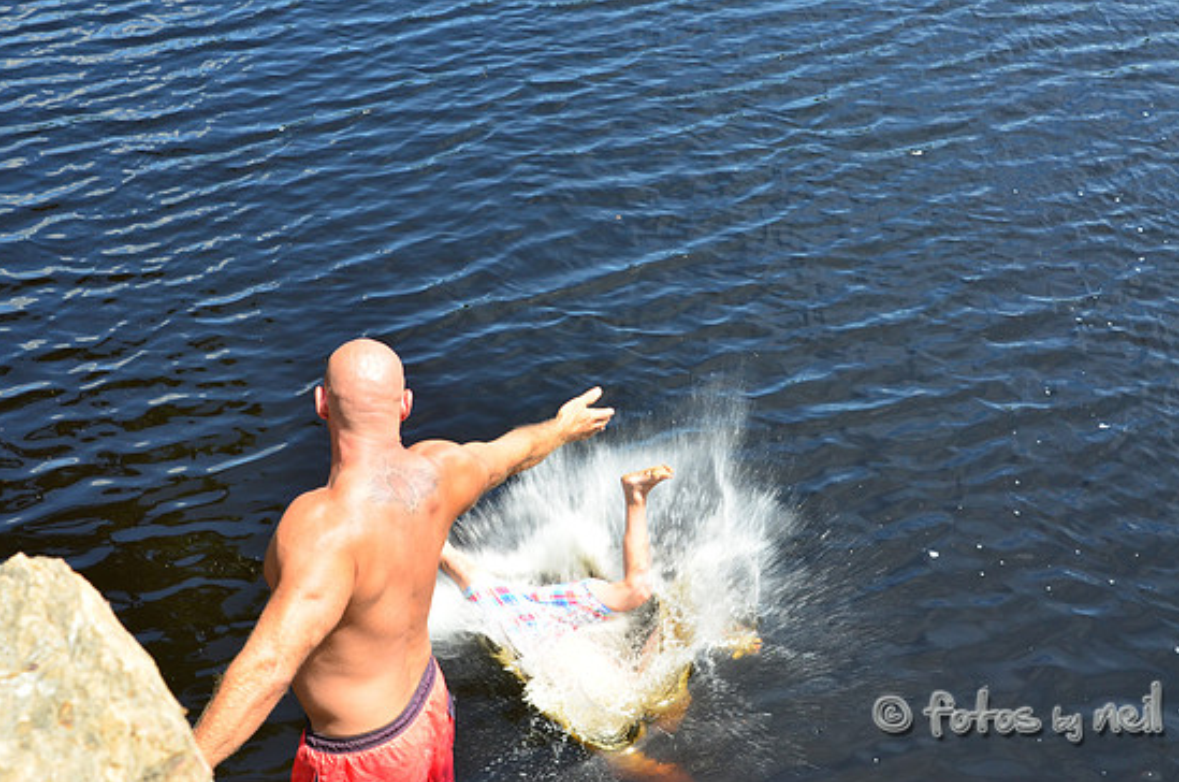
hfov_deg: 35.1
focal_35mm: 57
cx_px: 595
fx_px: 1863
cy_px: 380
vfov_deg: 23.7
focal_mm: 36
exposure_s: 1/250
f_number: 8
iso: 400
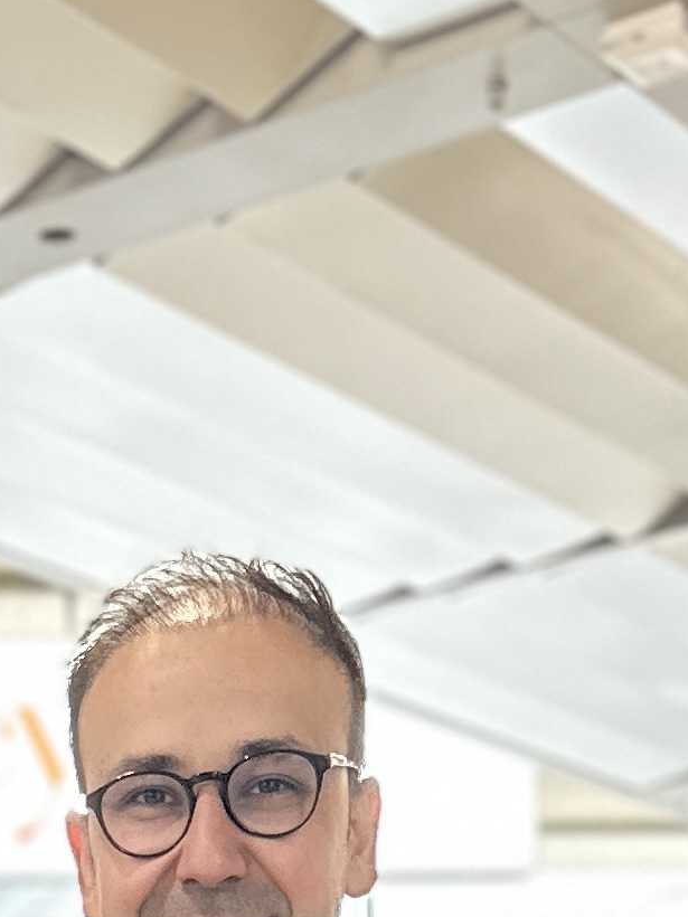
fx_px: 3127
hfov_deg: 12.4
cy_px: 1840
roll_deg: +0.9
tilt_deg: -5.0
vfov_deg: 14.0
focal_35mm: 118
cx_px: -34
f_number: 1.78
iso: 125
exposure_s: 1/50
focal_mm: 6.86
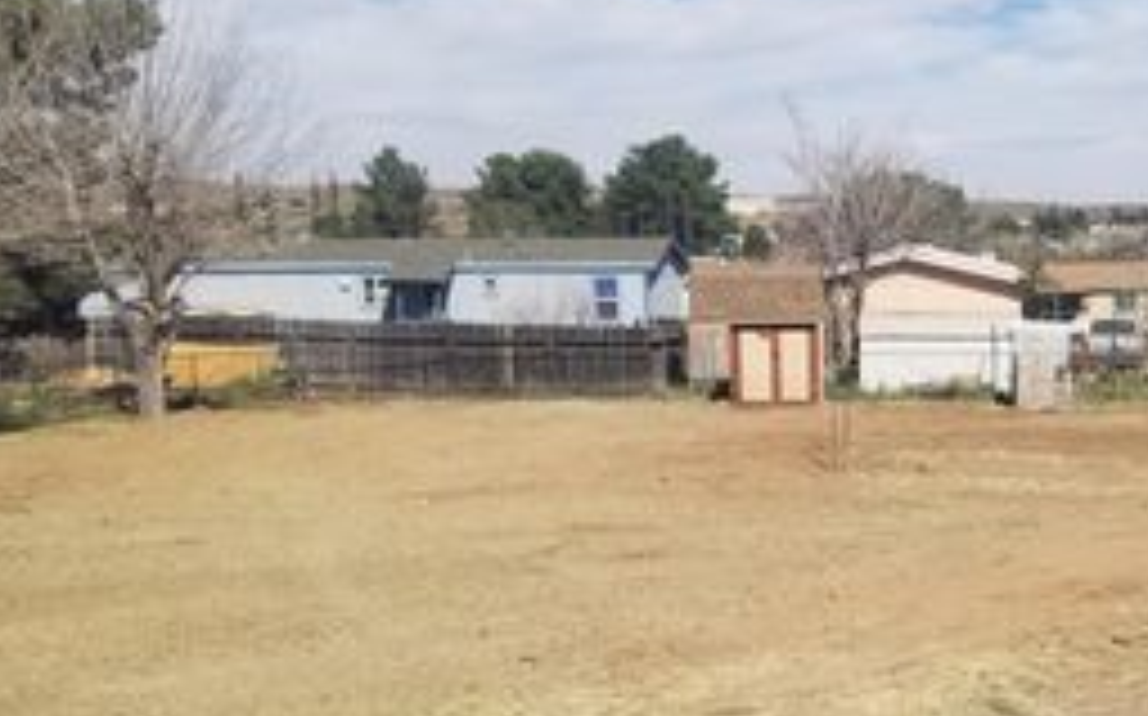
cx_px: 941
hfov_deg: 36.1
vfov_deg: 23.8
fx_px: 1688
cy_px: 493
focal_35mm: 54
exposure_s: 1/3504
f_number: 1.7
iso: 50
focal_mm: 4.3
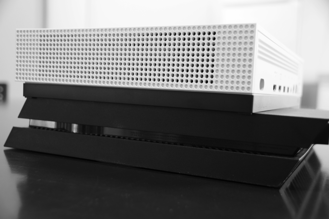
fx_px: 411
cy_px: 110
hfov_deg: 43.6
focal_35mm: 45
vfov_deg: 29.8
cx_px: 164
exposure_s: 1/15
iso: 400
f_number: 4.5
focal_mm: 30
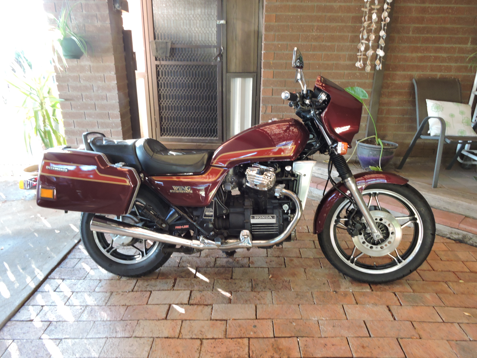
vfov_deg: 56.8
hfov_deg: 71.6
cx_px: 238
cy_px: 179
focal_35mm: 24
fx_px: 331
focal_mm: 4.3
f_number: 3.3
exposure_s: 1/20
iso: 400
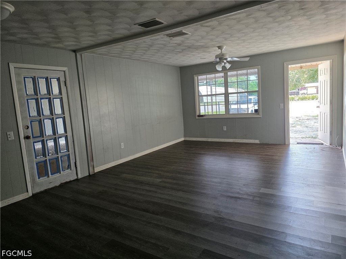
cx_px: 173
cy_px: 130
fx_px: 230
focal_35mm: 23
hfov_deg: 73.9
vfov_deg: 58.9
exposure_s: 1/120
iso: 160
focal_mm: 6.3
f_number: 1.7
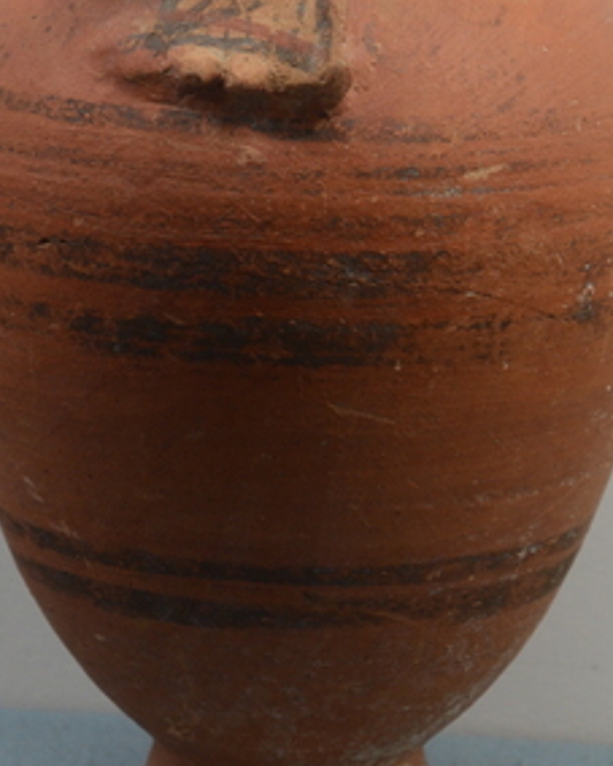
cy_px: 108
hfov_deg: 9.0
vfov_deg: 11.2
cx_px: 284
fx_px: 3880
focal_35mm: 171
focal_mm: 52
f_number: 5
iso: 1000
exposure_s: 1/100
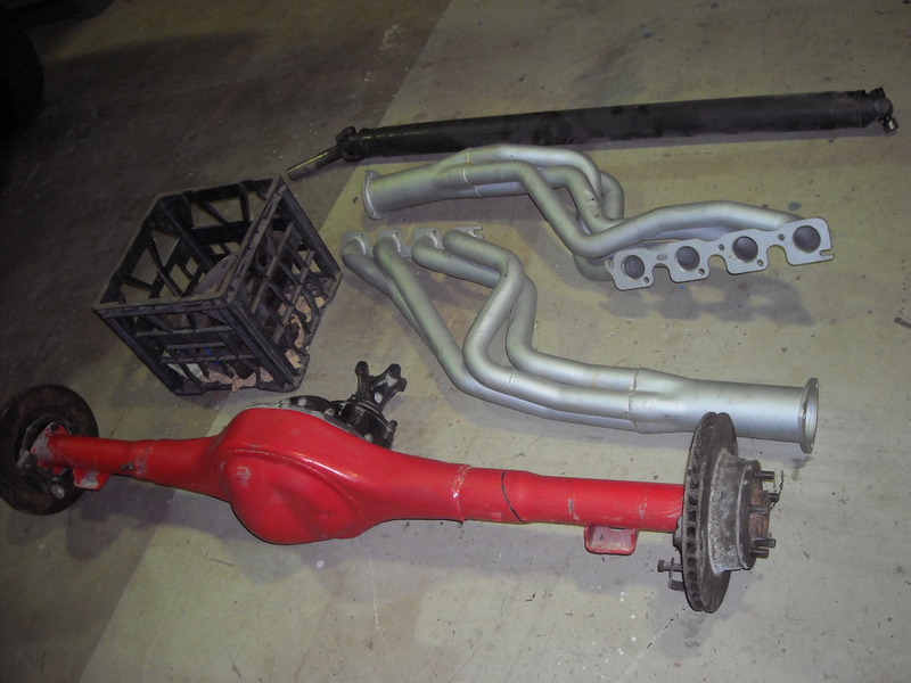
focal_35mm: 35
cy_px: 342
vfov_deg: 40.7
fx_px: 921
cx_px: 456
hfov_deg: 52.6
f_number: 2.8
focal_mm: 5.7
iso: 200
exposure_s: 1/60
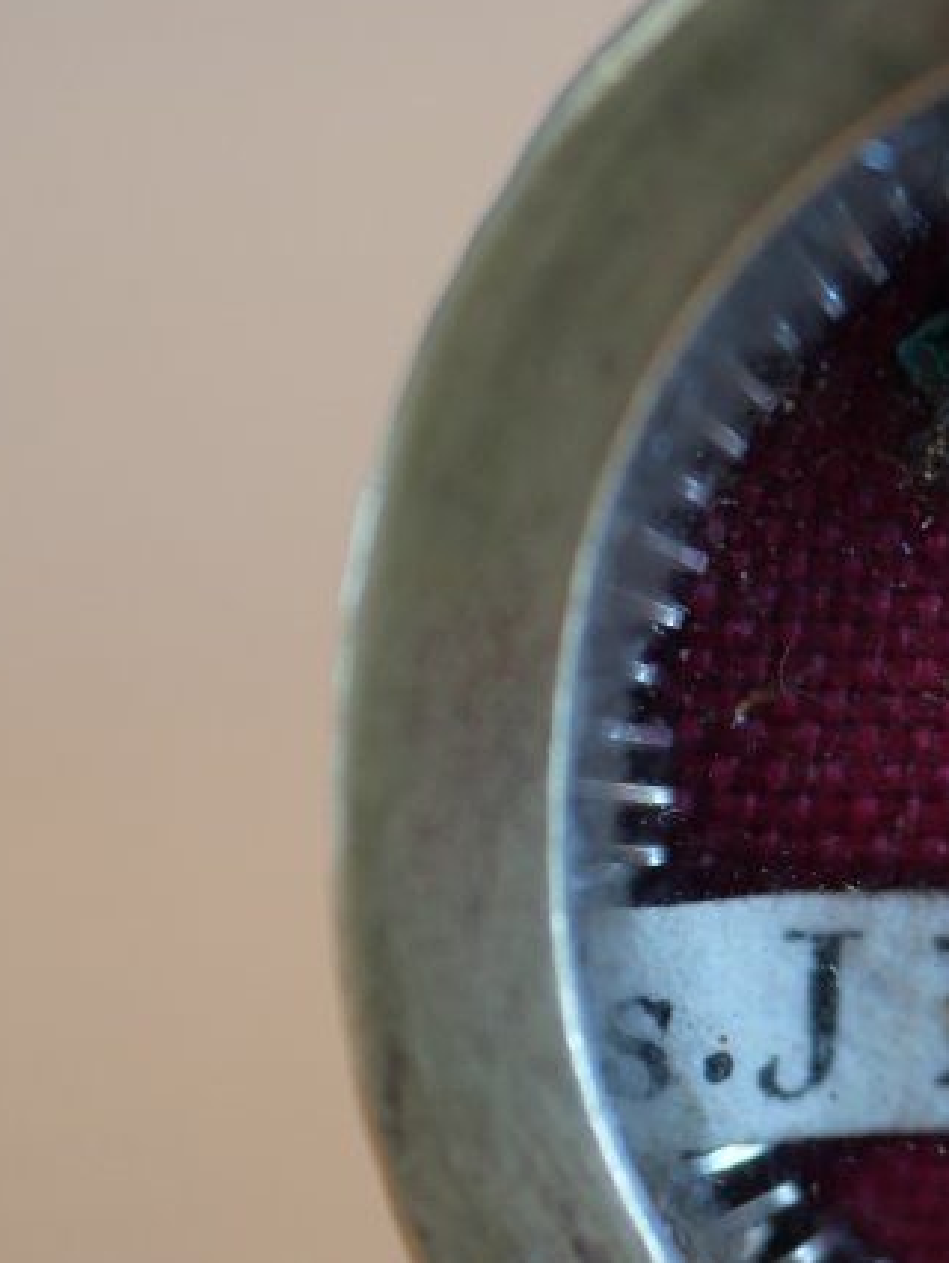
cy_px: 611
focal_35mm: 169
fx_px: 6171
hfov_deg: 8.6
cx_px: 1296
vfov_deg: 11.7
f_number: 2.8
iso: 320
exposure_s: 1/60
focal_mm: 30
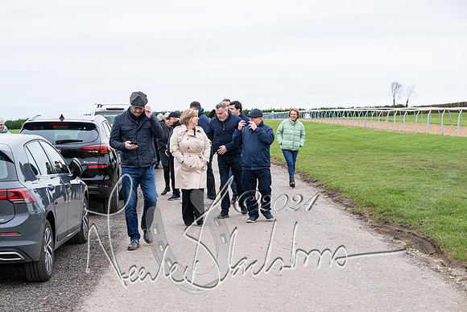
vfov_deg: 19.2
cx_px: 234
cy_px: 156
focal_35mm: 71
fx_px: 921
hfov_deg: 28.4
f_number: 5
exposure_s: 1/1000
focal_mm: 71
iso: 500
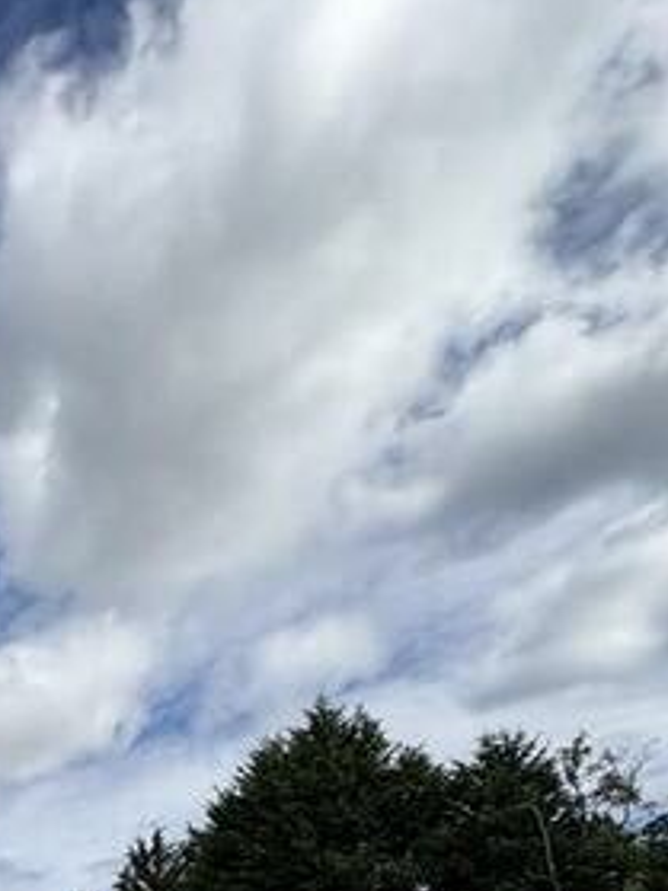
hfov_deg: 27.1
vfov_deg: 32.3
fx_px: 1159
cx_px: -195
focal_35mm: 45
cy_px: 1143
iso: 40
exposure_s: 1/1789
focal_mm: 2.22
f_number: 2.2
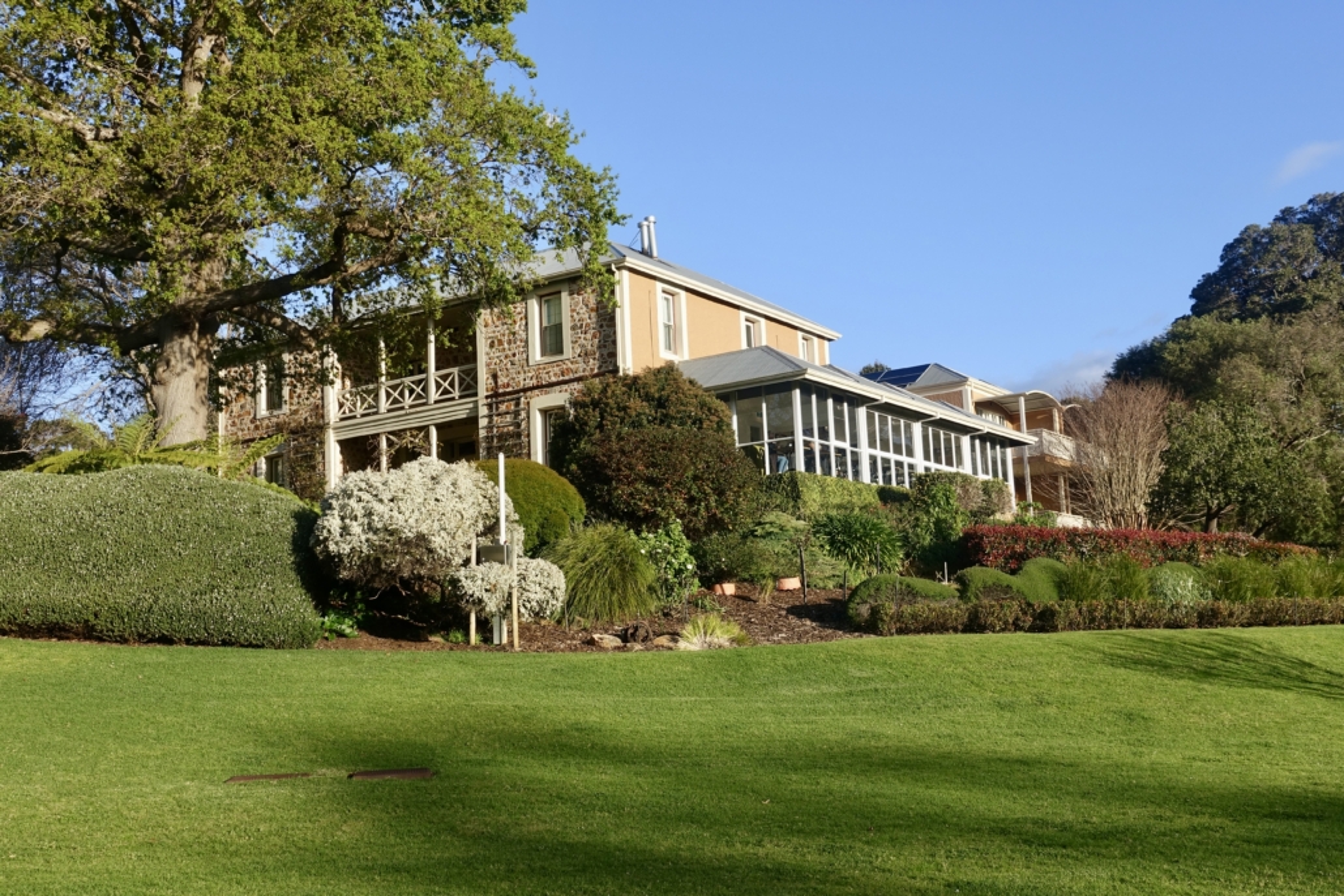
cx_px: 672
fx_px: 1419
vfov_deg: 35.1
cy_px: 448
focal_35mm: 38
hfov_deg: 50.7
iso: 125
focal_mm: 14.1
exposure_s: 1/320
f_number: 5.6
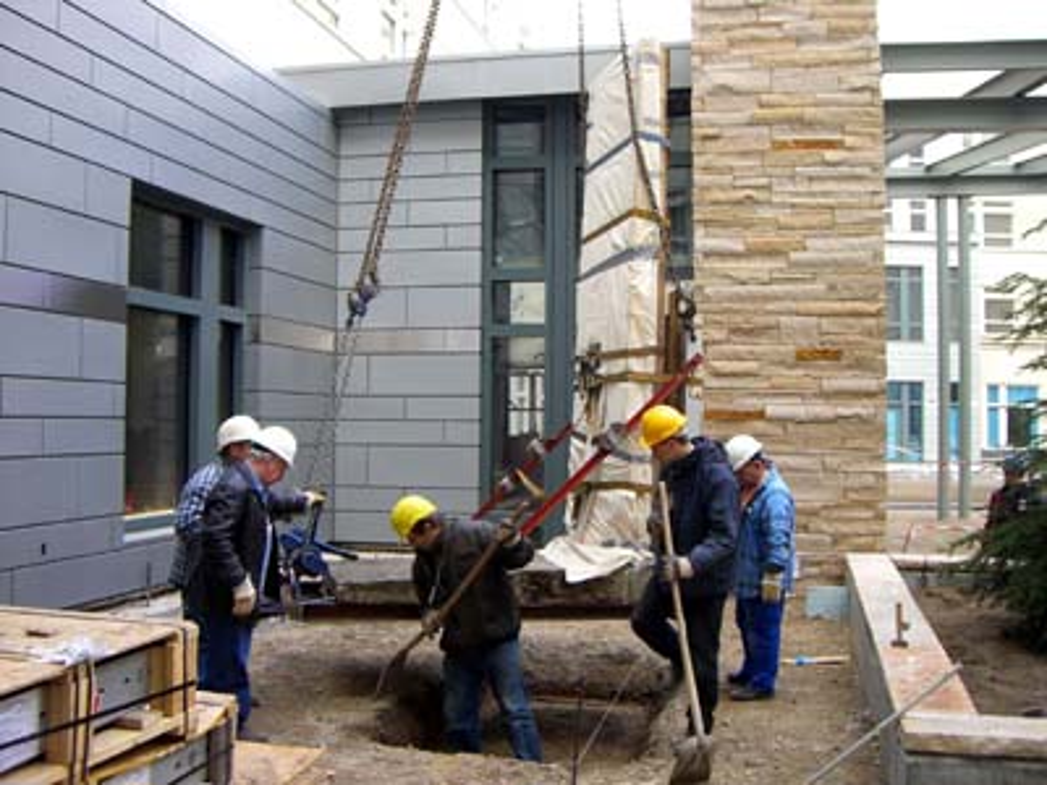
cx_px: 524
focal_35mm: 38
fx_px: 1149
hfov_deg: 49.0
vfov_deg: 37.7
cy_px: 392
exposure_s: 1/80
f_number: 2.7
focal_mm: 6.2
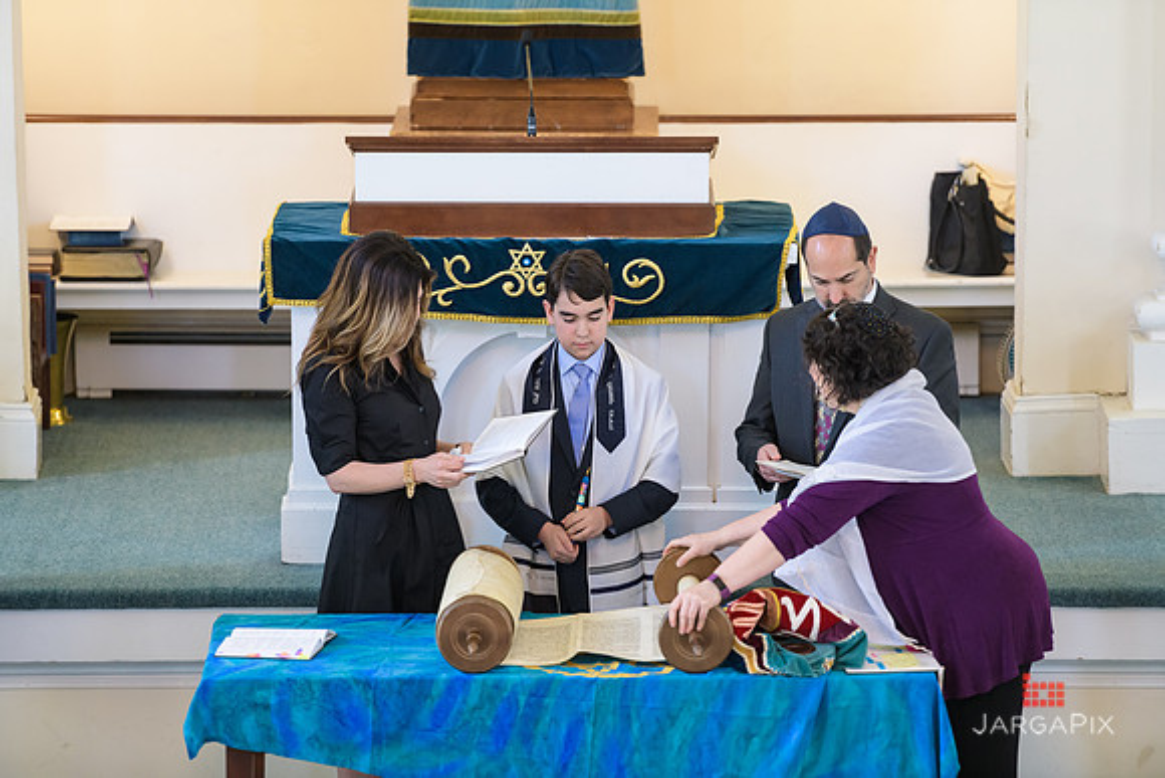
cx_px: 582
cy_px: 389
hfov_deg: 10.3
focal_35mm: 200
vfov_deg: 6.9
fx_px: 6473
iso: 1250
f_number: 3.2
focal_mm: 200
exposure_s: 1/125
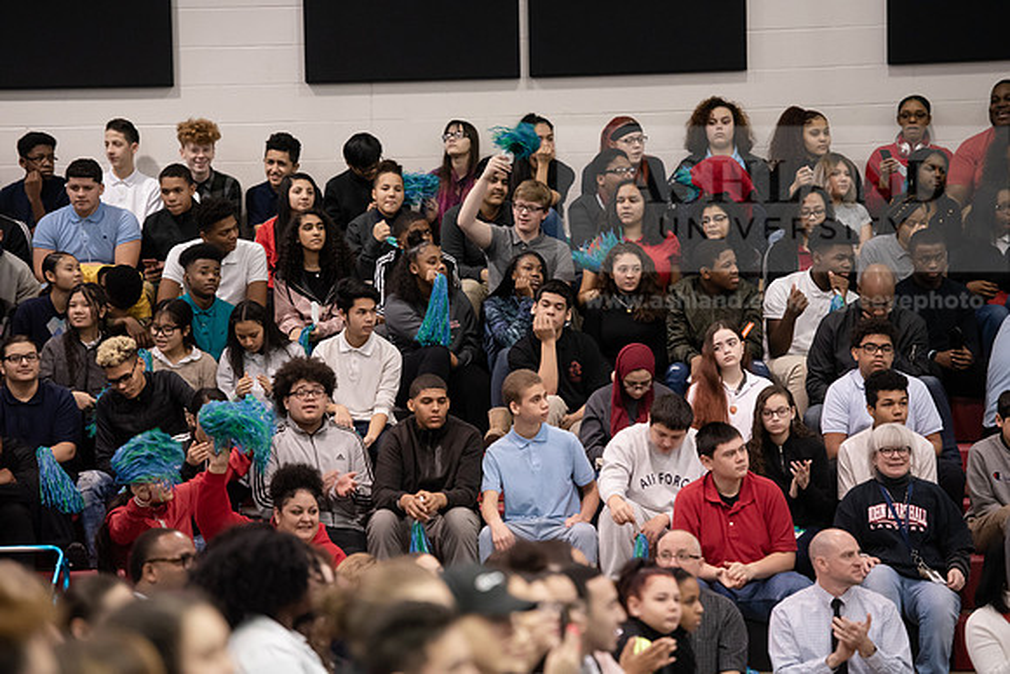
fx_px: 4630
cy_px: 337
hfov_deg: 12.4
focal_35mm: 165
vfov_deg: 8.3
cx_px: 505
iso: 4000
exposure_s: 1/200
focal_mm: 165
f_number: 3.5
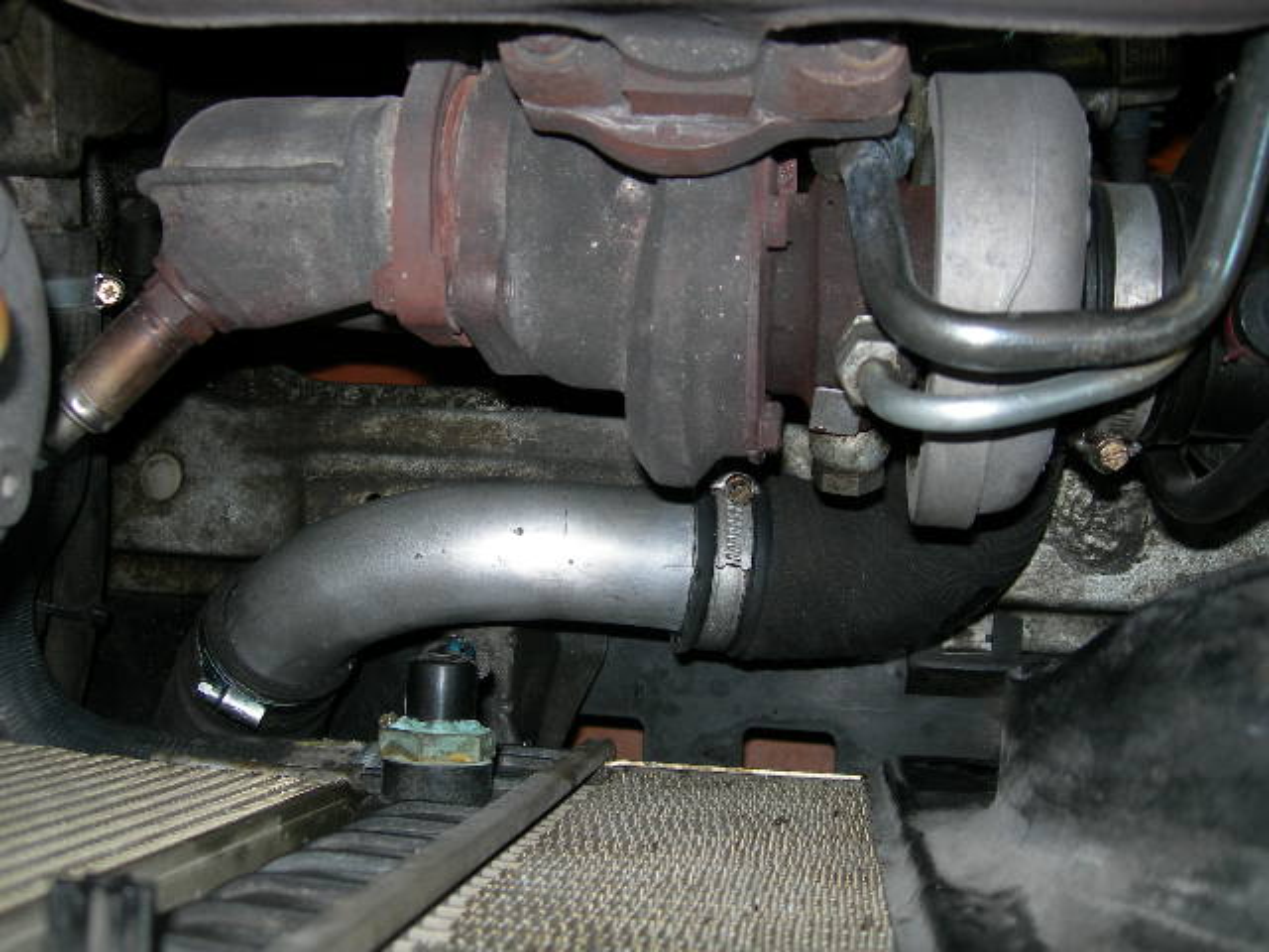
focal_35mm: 38
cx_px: 634
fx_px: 1393
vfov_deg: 37.7
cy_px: 476
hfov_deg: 49.0
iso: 50
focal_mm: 7.8
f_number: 2.8
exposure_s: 1/60.1
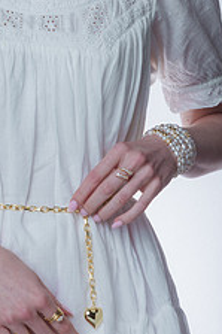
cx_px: 31
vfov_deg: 9.7
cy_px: 72
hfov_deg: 6.5
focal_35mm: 211
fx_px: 1955
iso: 400
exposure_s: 1/250
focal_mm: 105
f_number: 32
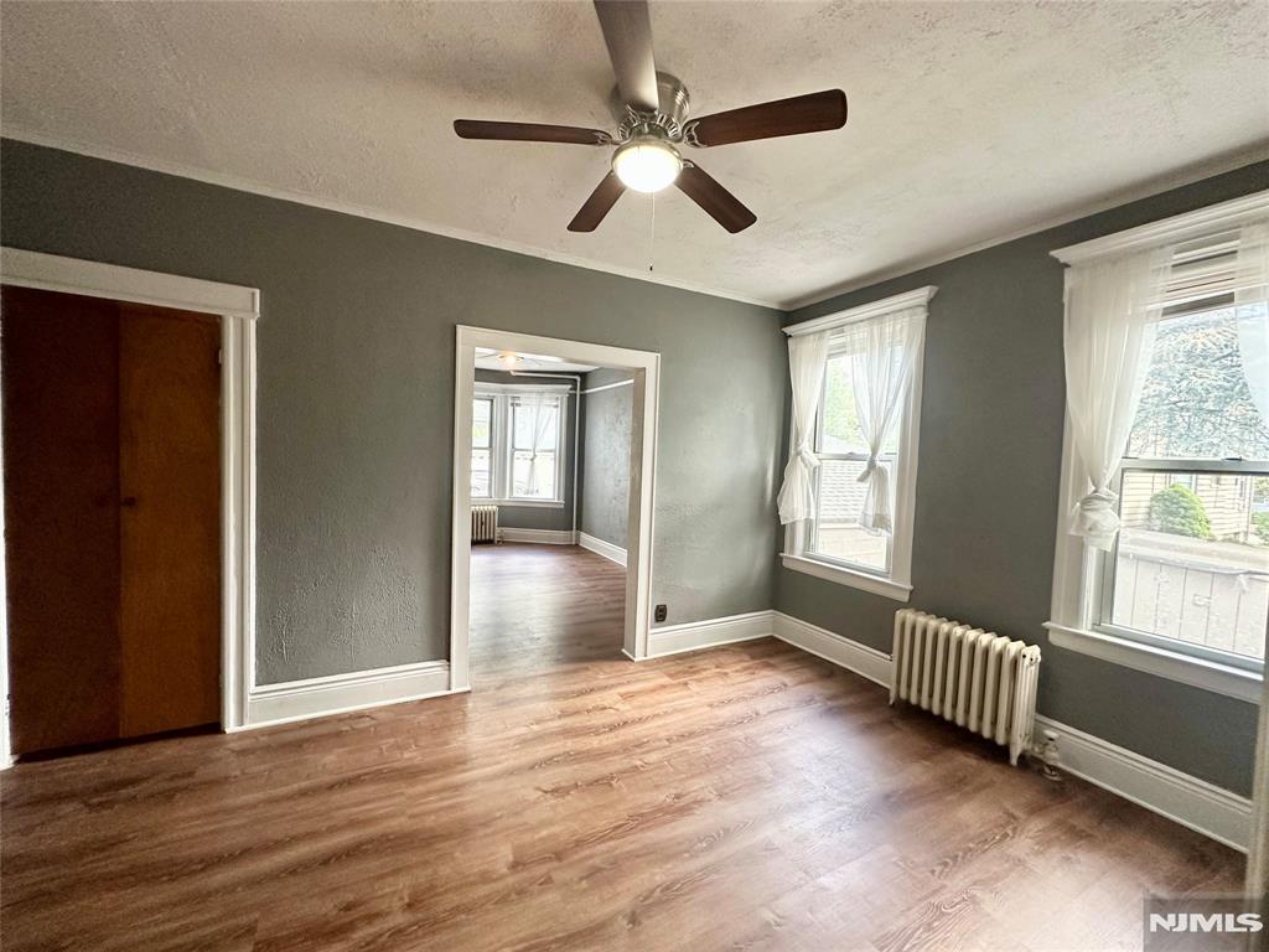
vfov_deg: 85.7
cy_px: 476
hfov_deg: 102.1
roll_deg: -2.3
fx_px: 513
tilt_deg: -2.3
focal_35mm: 14
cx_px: 634
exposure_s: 1/99
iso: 320
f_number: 2.2
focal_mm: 2.22
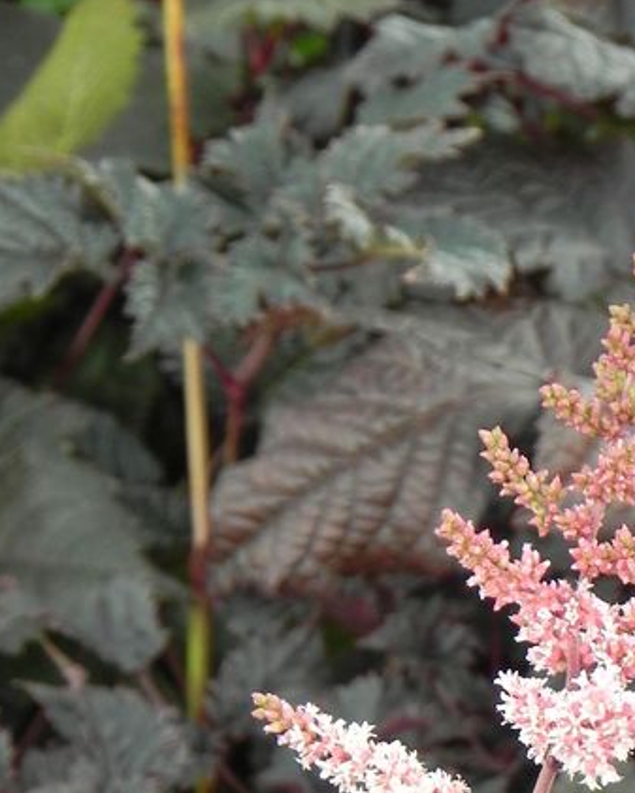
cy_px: 718
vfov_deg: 4.9
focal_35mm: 393
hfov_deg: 3.9
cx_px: 560
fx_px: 9229
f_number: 5.6
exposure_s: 1/40
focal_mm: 37.7
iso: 160
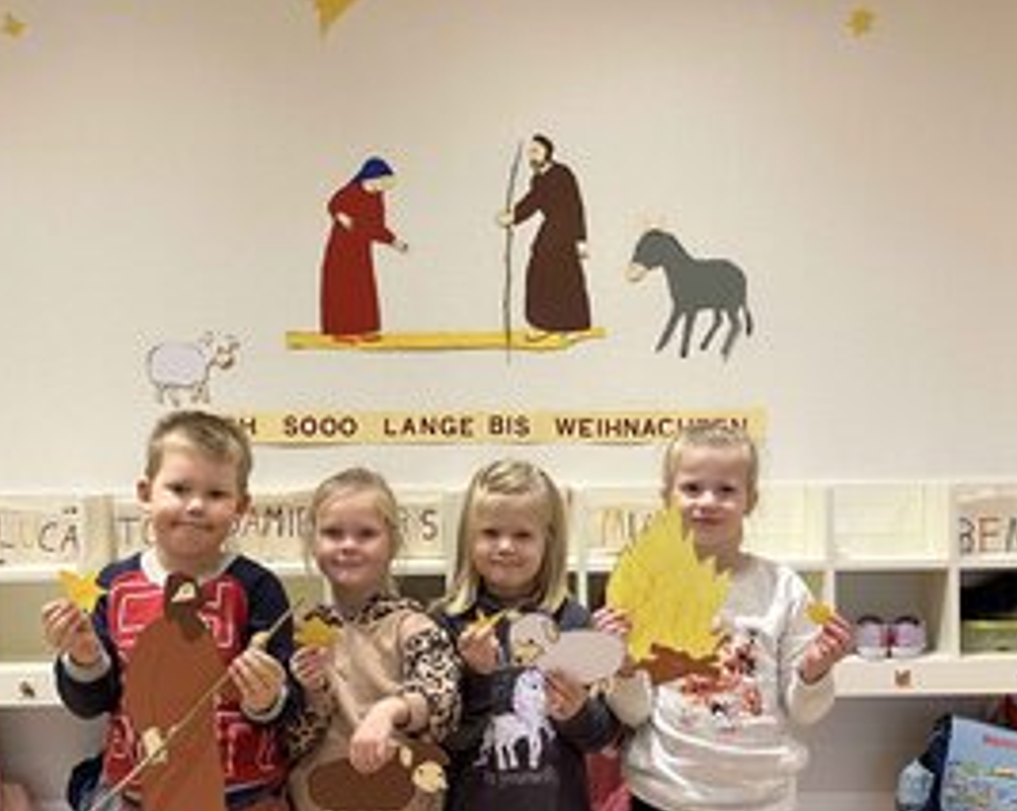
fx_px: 1233
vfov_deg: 36.3
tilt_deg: -0.2
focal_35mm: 41
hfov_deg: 44.8
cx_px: 469
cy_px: 472
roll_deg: +0.3
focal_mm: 3.99
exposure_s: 1/50
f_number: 1.8
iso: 160
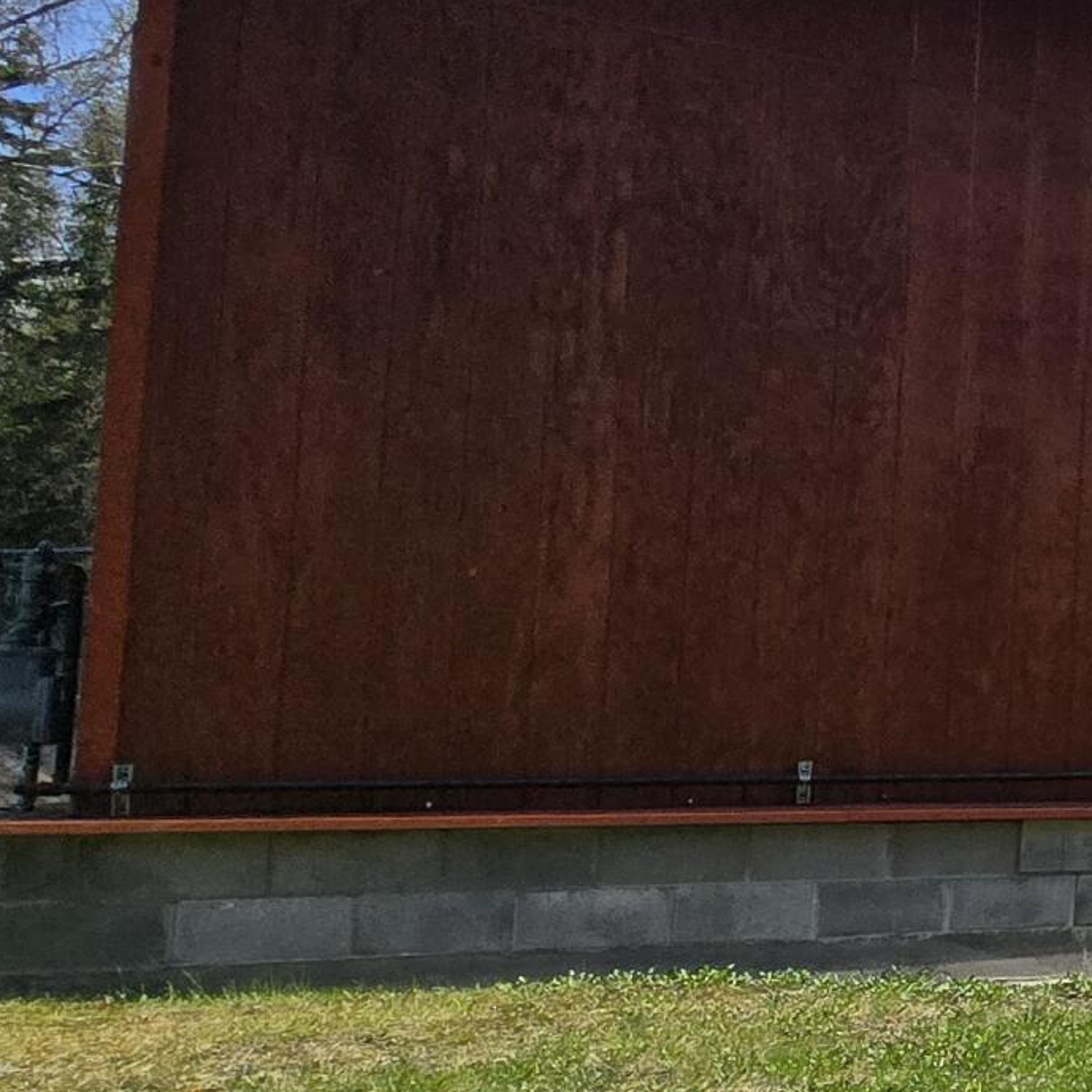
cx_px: 2079
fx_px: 1785
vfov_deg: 34.0
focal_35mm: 50
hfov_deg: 20.4
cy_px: 613
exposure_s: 1/4176
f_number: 2.2
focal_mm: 2.2
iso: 50
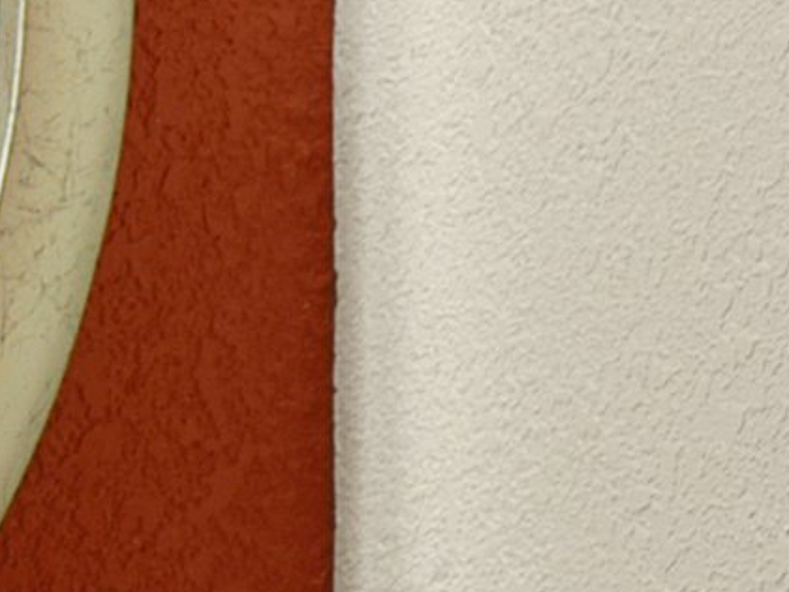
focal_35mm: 165
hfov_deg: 11.9
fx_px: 3761
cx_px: 665
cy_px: 438
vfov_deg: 9.0
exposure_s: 2
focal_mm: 16
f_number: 16
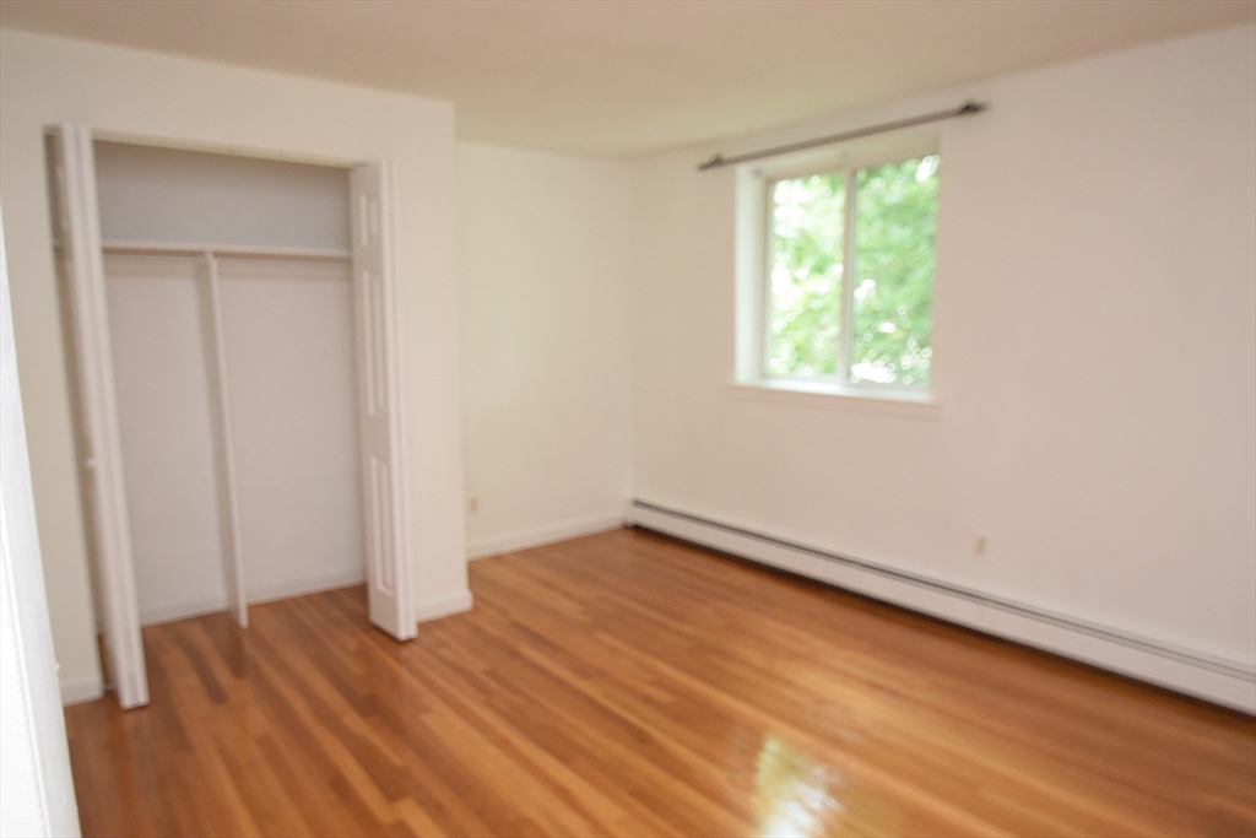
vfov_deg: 59.5
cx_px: 628
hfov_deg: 81.2
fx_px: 733
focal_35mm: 21
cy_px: 419
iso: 1800
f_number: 4
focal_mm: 14
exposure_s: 1/60
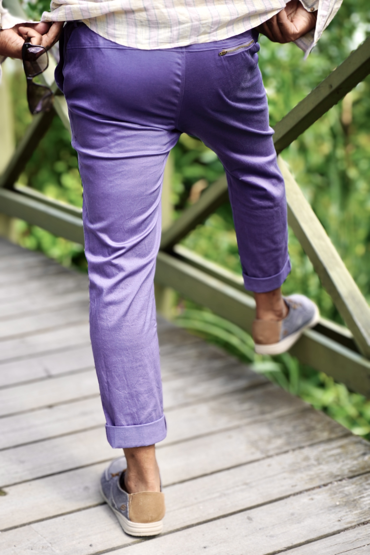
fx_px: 1133
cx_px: 185
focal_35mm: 74
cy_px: 278
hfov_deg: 18.5
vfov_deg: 27.5
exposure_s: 1/160
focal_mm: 49
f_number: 5.6
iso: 100
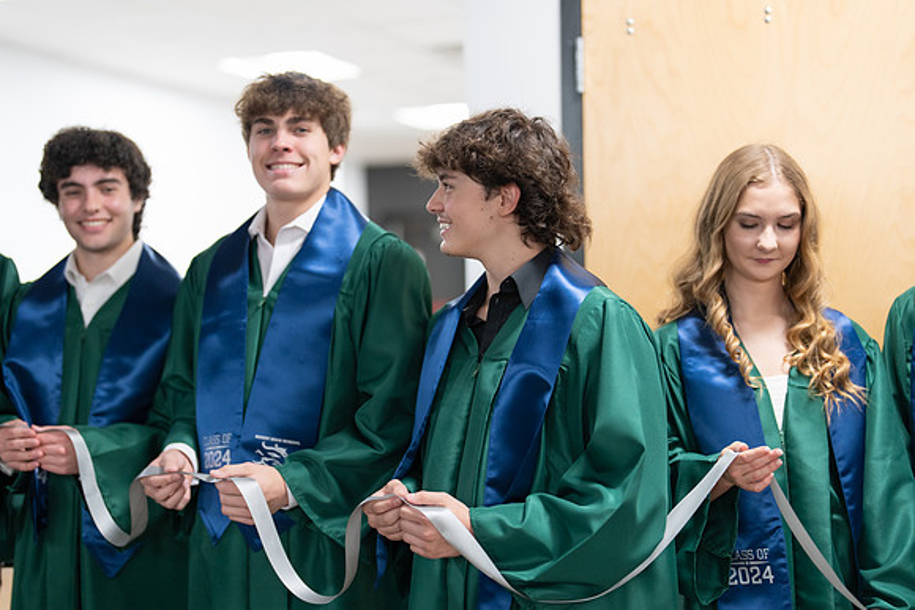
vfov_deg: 26.3
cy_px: 305
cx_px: 458
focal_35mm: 51
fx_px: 1309
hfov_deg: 38.5
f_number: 1.2
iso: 800
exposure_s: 1/320
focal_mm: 50
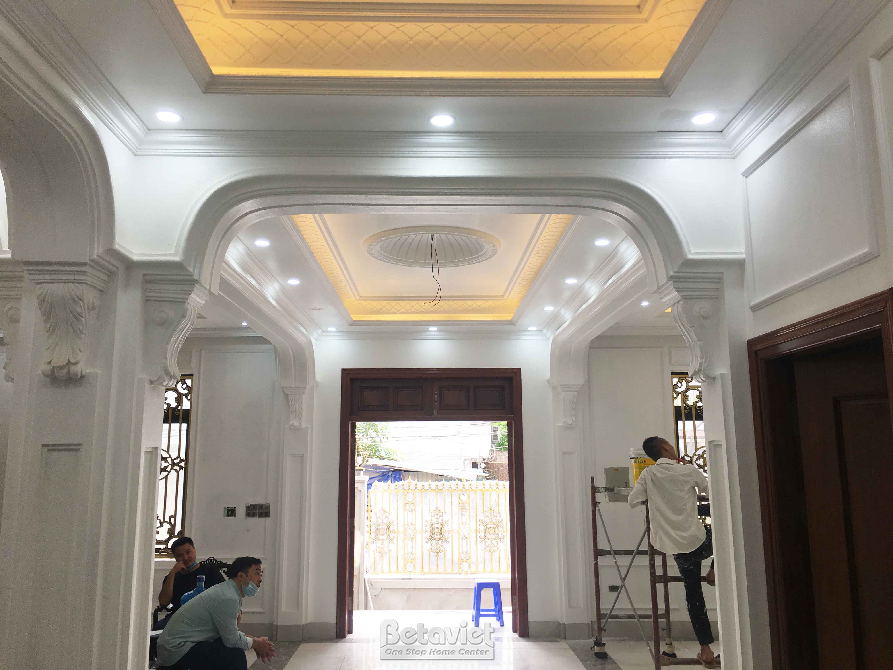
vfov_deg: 48.2
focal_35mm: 29
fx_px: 748
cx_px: 446
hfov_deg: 61.7
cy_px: 335
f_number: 2.2
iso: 25
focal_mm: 4.15
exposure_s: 1/102
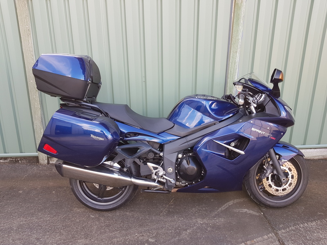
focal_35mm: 26
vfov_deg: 53.1
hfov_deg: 67.3
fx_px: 246
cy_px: 122
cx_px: 164
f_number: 1.7
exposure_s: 1/120
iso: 50
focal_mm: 4.2
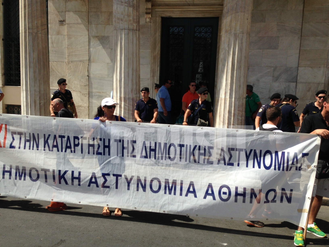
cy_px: 124
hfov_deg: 55.4
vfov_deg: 42.9
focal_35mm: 33
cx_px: 164
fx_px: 314
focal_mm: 4.13
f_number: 2.4
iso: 50
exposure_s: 1/1506
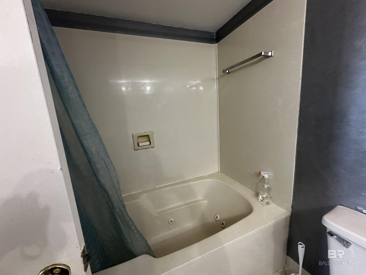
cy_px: 138
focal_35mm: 14
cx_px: 183
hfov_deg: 102.1
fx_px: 148
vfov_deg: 85.7
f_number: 2.2
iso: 500
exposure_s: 1/60
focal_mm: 2.22
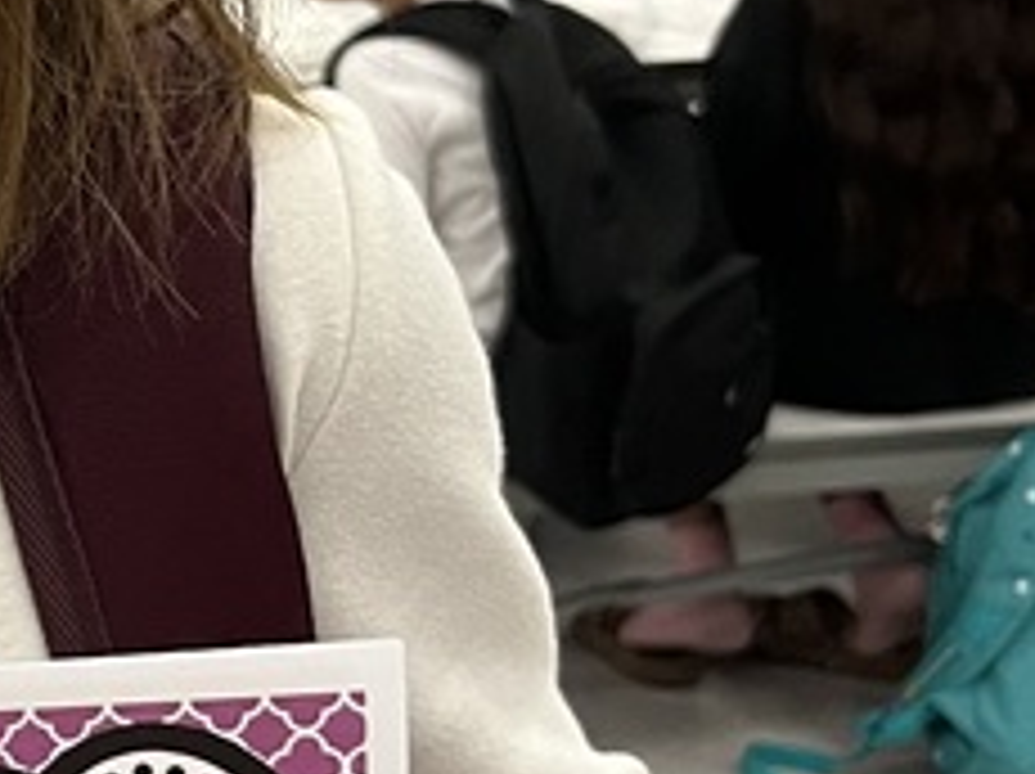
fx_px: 3465
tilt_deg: -14.1
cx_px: -500
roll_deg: +0.7
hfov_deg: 15.7
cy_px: 288
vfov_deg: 12.7
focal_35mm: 116
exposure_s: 1/60
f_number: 1.6
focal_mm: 5.1
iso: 200
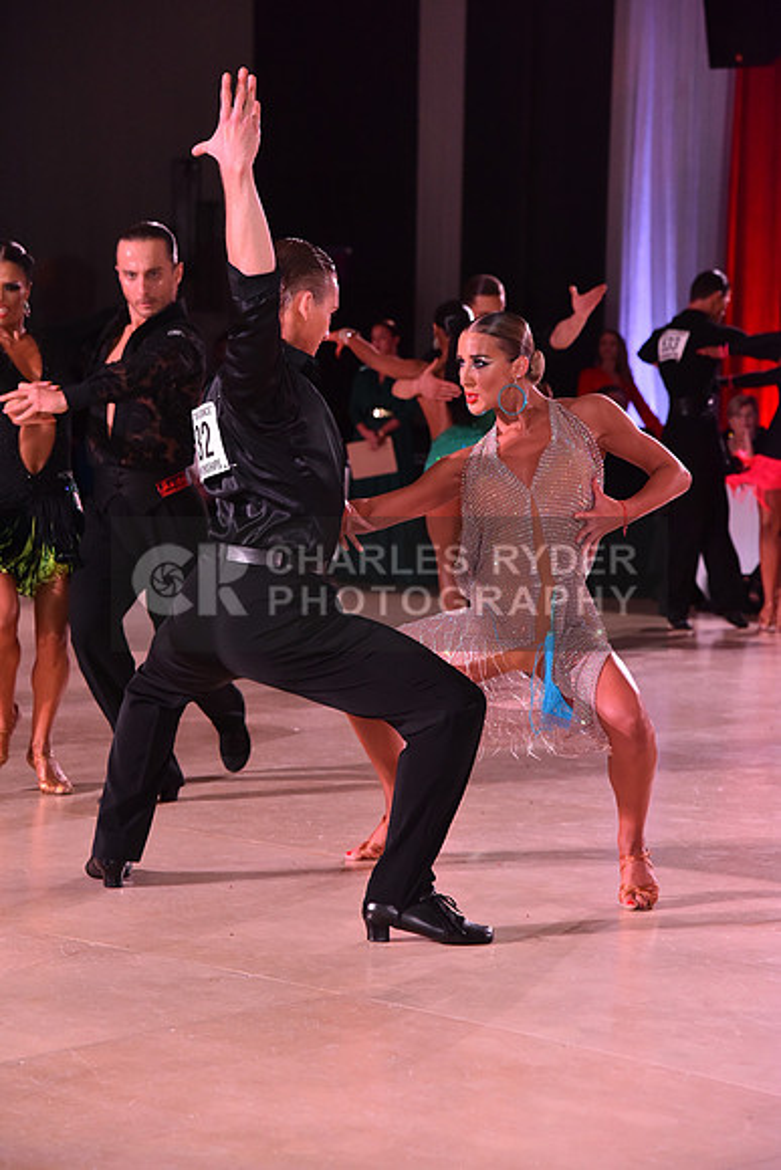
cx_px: 390
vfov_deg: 22.1
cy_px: 585
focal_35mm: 92
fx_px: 2992
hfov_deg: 14.9
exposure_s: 1/320
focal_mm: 92
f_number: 5.6
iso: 2500
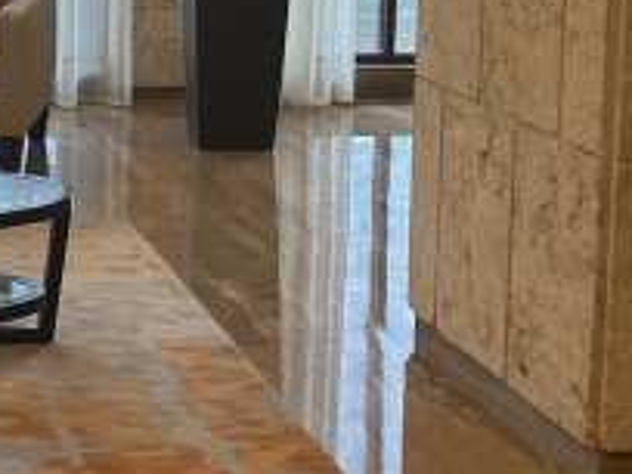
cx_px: -37
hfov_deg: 18.6
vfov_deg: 14.1
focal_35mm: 102
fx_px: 1862
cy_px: -81
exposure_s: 1/127
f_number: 1.5
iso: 64
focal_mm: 5.7
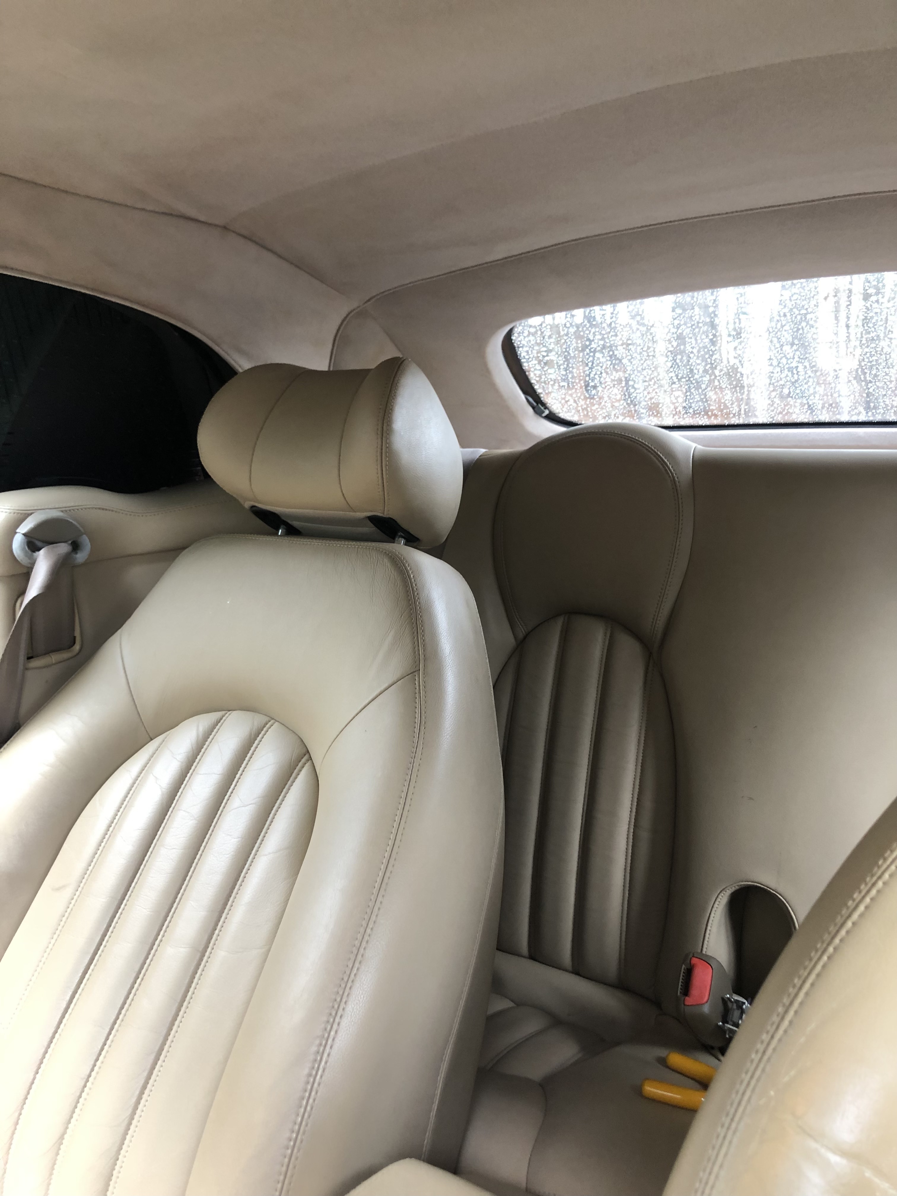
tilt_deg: -11.6
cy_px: 598
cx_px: 448
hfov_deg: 49.7
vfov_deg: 63.4
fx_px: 967
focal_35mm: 28
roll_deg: +2.0
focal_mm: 4
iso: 40
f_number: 1.8
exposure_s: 1/15
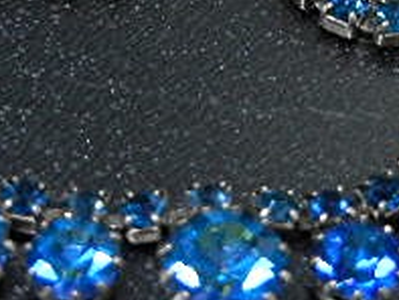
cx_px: 190
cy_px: -4
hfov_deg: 13.5
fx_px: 1684
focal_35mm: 146
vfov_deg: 10.1
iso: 800
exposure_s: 1/30
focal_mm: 8.1
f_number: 7.6
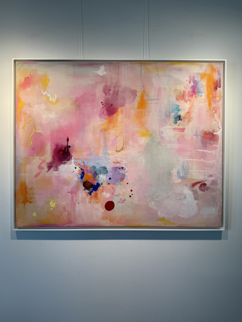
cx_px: 117
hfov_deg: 54.9
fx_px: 233
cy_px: 156
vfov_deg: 69.4
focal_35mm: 25
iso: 64
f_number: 1.78
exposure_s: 1/140
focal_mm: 6.76
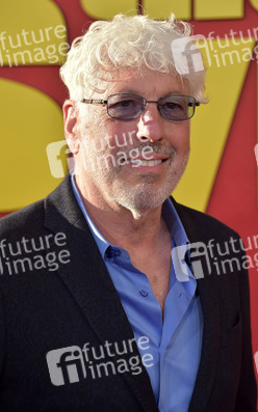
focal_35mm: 154
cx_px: 131
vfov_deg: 13.6
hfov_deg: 8.5
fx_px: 1733
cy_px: 205
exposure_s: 1/1600
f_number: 6.3
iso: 800
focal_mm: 150
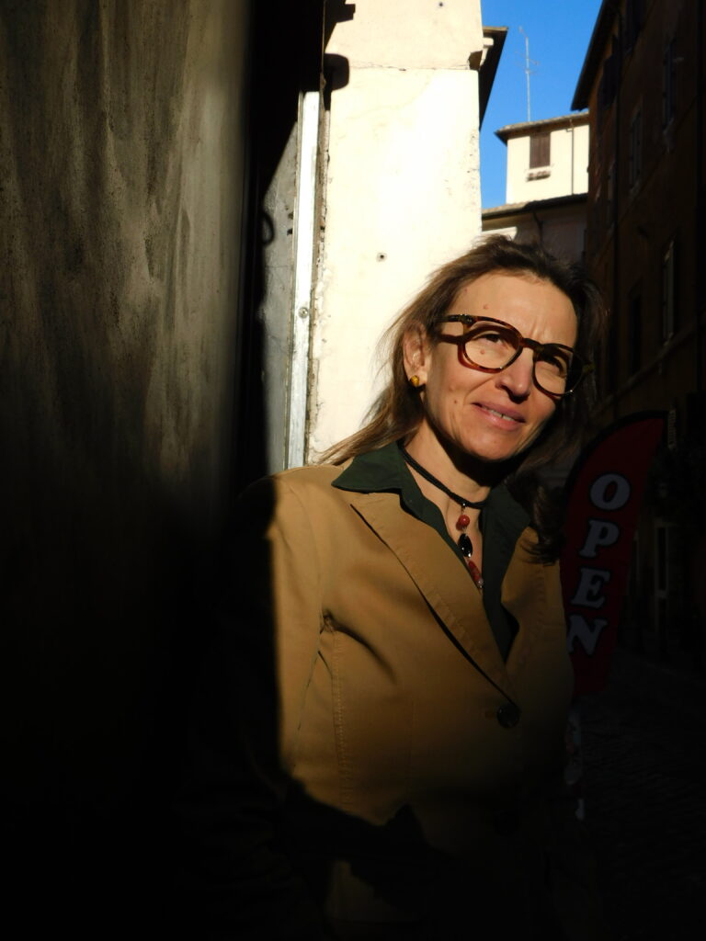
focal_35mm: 36
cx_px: 353
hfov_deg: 39.7
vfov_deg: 51.4
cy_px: 470
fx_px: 979
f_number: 3.5
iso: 125
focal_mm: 6.3
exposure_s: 1/1250
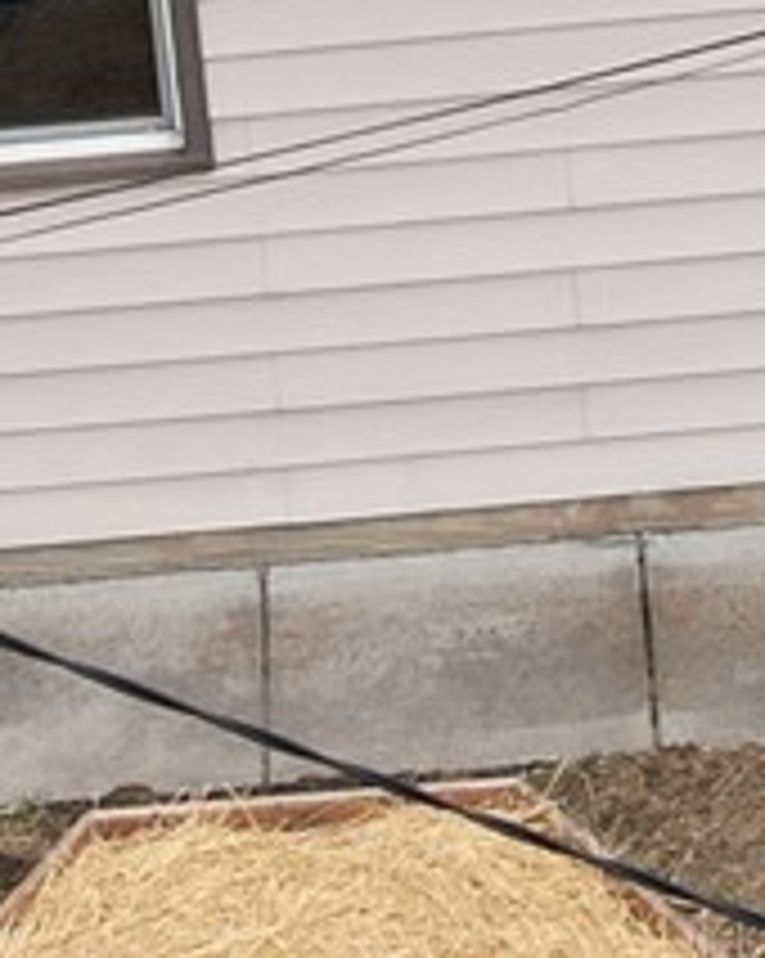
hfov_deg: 7.3
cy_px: 153
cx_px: 351
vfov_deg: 9.1
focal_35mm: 211
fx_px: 5980
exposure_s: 1/1000
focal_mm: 8.38
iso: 100
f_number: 2.8
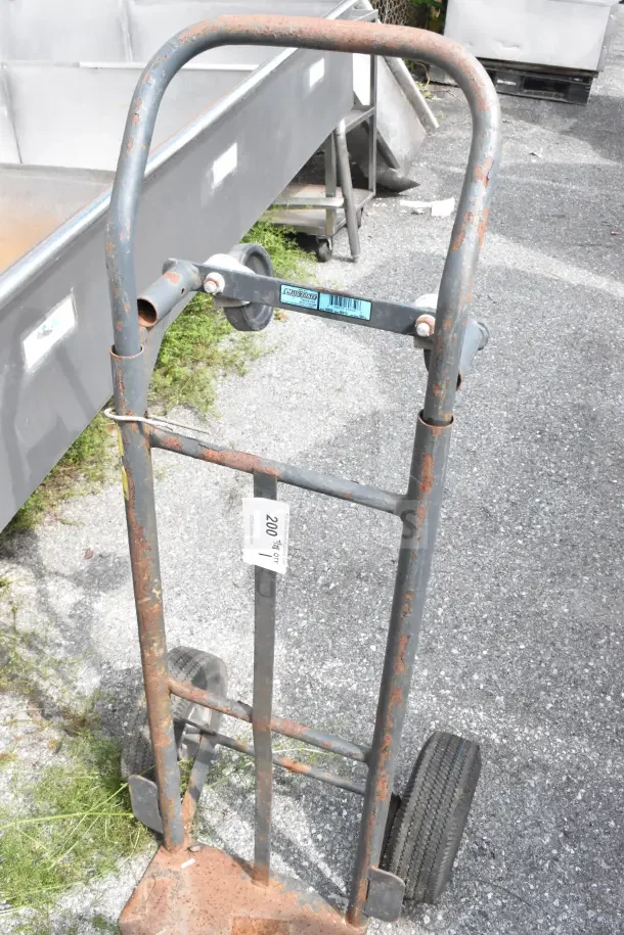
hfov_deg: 38.4
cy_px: 468
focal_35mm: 34
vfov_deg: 55.1
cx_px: 312
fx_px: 897
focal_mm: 23
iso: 6400
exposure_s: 1/1000
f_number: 13
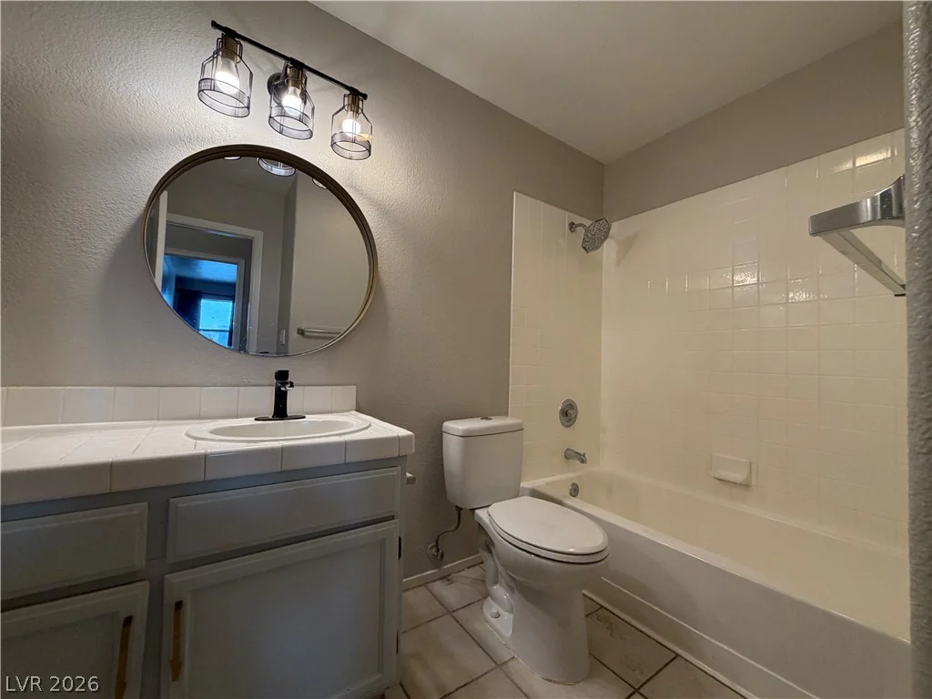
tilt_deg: +1.5
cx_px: 466
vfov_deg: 85.7
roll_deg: -2.4
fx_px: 377
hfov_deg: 102.1
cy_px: 350
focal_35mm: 14
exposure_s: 1/120
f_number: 2.2
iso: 250
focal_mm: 2.22
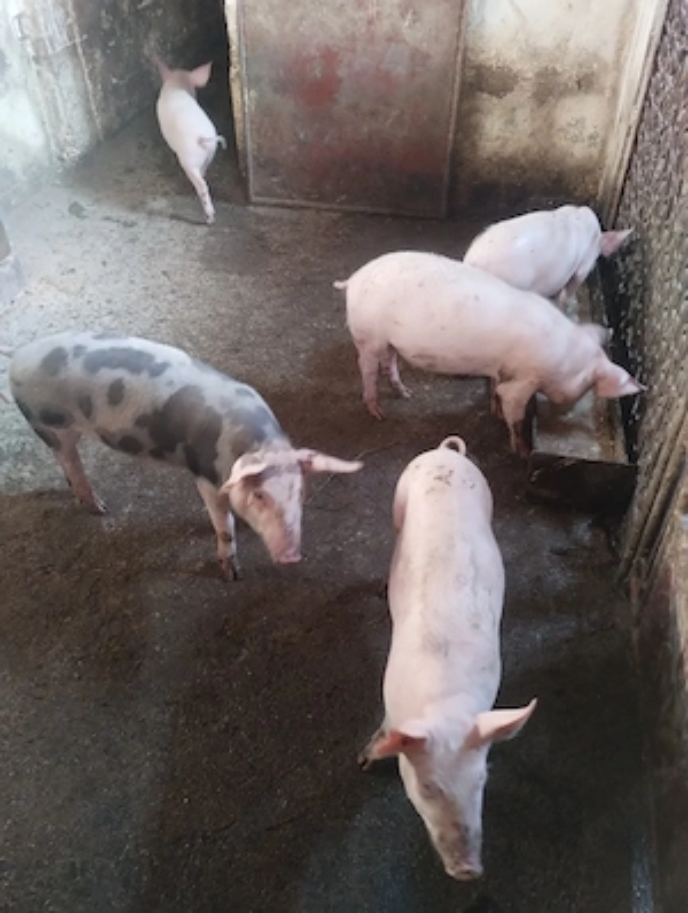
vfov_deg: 63.4
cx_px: 344
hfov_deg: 49.9
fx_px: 740
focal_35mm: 28
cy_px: 456
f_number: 1.8
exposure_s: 1/25
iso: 1375
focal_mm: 4.27
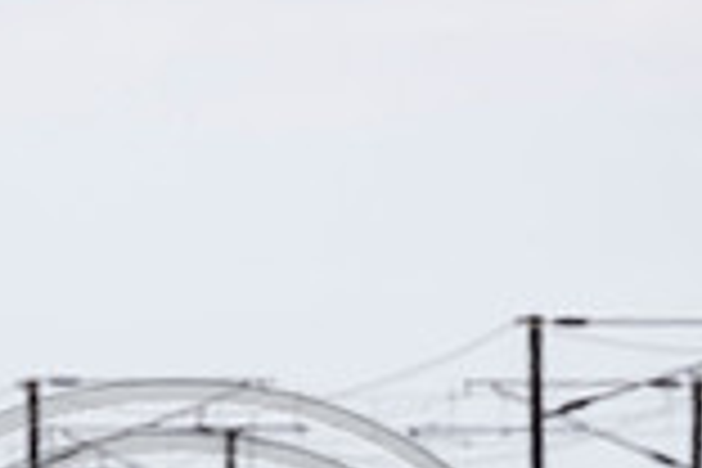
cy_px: 839
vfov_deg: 0.9
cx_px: 176
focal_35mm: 1489
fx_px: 29033
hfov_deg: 1.4
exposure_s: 1/4000
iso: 500
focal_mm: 400
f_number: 4
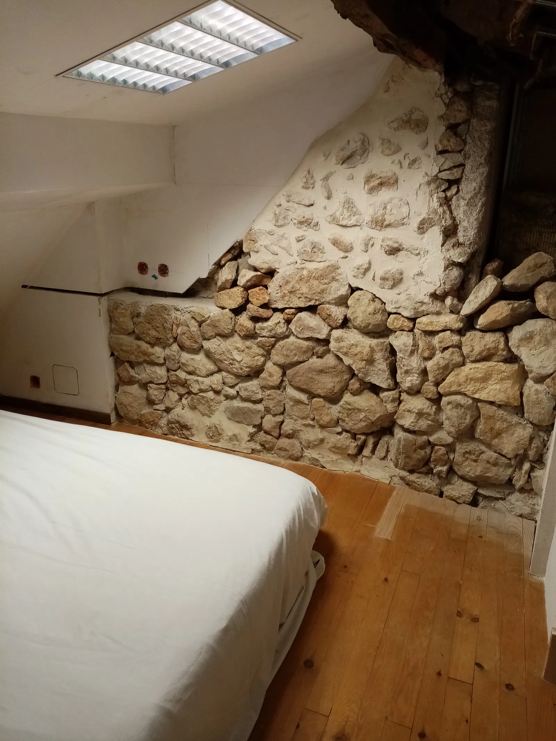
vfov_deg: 67.3
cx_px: 278
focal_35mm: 26
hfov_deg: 53.1
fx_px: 557
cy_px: 370
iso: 147
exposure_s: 1/33.3
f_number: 1.8
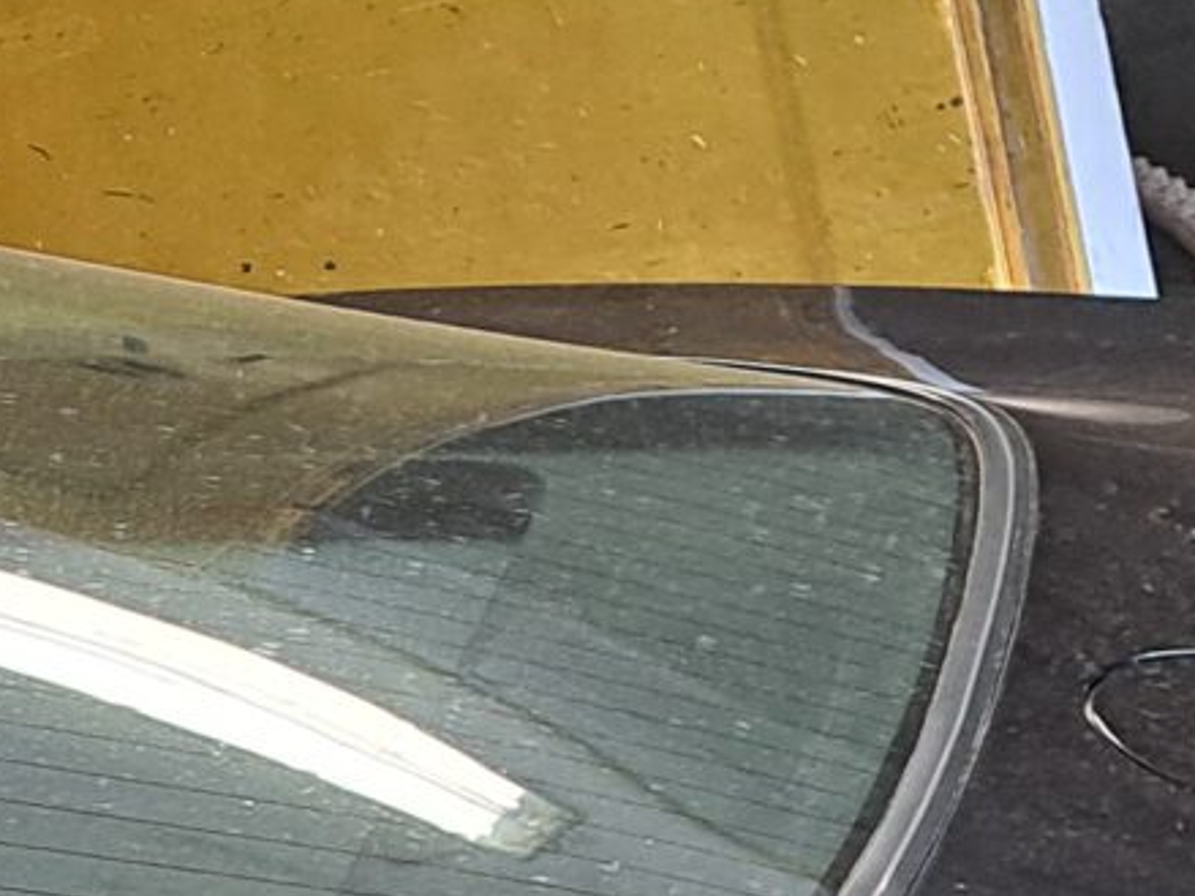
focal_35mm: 140
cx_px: -1149
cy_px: 882
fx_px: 4832
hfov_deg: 12.5
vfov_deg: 10.5
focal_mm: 5.23
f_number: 1.8
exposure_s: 1/50
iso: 100
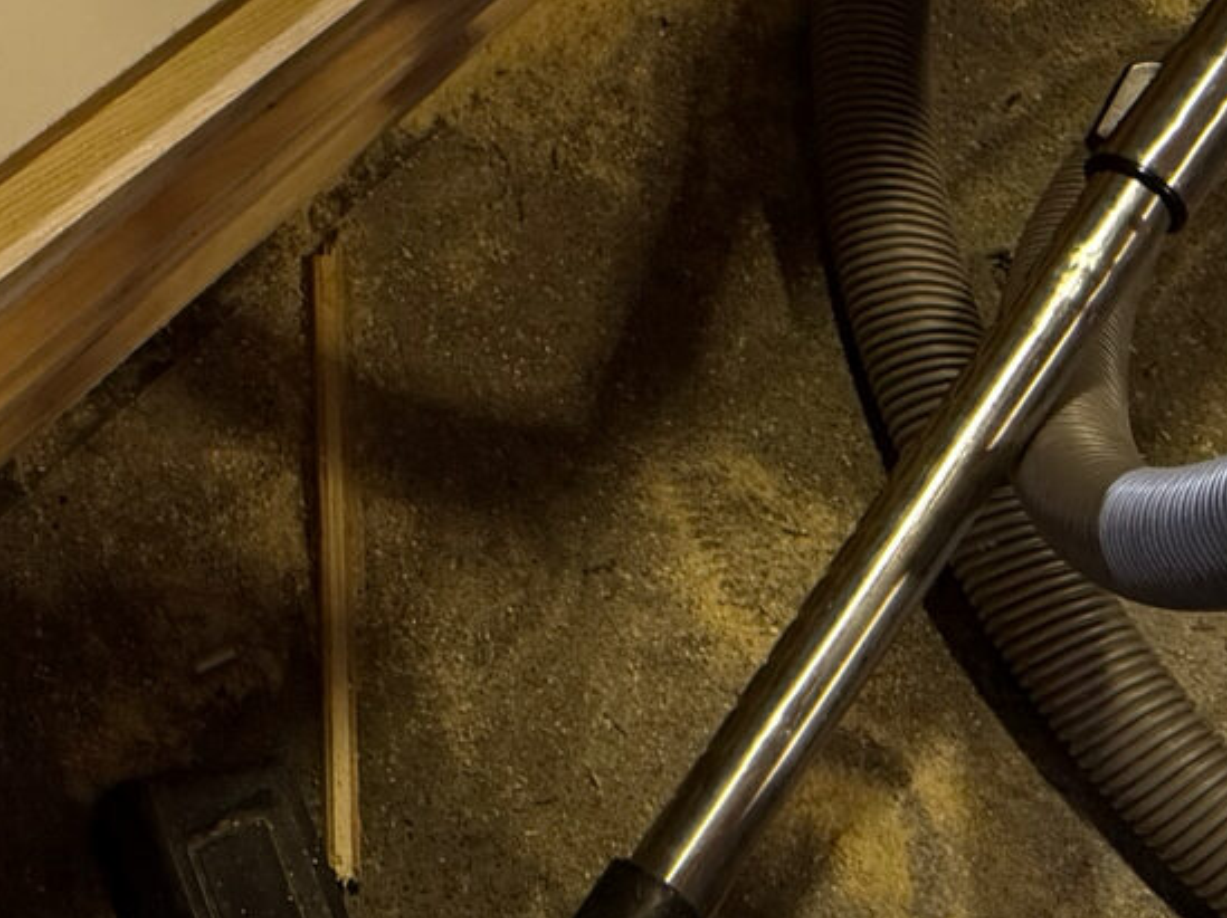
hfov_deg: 16.0
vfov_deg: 11.9
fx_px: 3967
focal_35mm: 112
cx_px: -635
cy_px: -896
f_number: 1.78
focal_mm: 6.76
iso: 160
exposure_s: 1/50
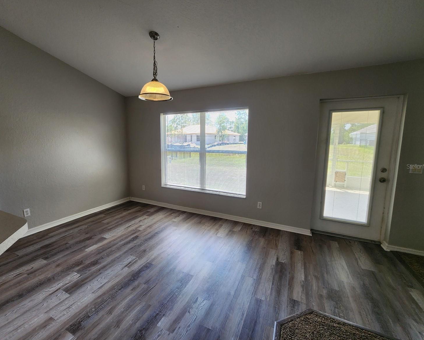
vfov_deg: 88.0
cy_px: 166
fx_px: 176
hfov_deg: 100.6
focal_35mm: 14
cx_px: 200
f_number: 2.2
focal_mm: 2.2
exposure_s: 1/120
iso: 80
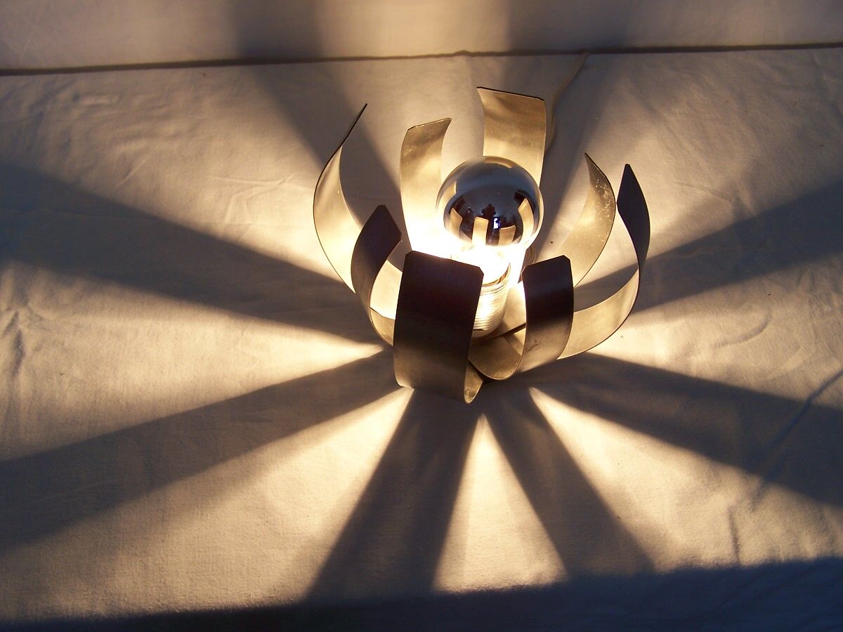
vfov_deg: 37.7
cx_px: 422
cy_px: 316
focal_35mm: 38
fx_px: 925
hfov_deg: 49.0
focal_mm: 6.3
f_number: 2.8
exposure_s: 1/45
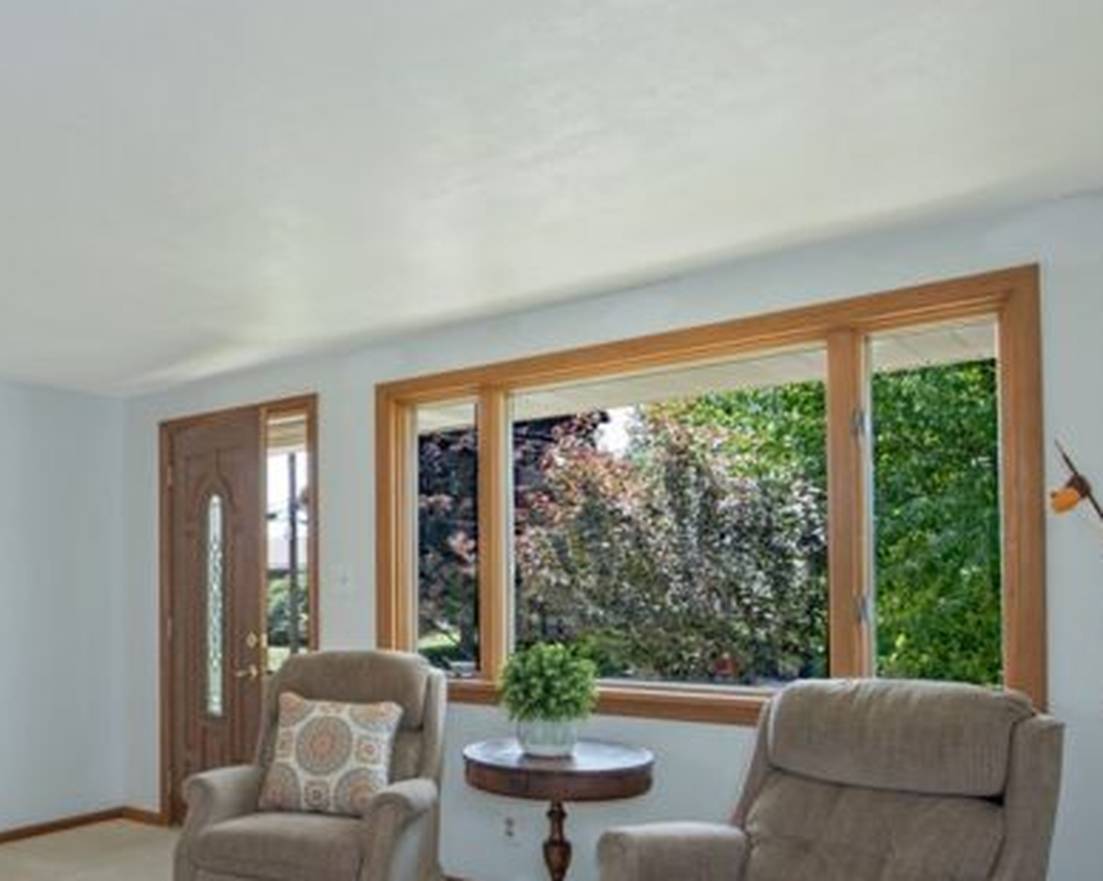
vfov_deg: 46.7
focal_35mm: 31
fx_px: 1011
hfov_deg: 53.2
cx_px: 213
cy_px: 548
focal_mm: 16
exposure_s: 1/125
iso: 500
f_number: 7.1
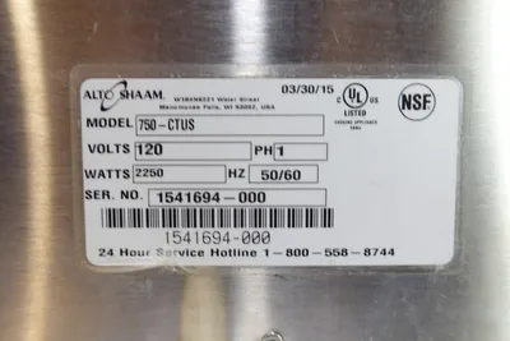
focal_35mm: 35
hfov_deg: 54.4
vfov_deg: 37.9
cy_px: 170
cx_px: 255
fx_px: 496
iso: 100
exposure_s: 1/8
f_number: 4
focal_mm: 13.03
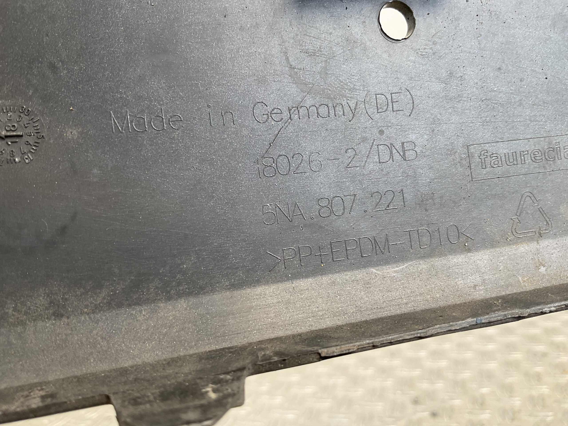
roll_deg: +6.0
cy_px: 213
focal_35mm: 29
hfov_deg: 61.7
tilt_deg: -6.5
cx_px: 284
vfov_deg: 48.2
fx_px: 476
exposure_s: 1/120
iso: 32
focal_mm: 3
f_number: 1.8
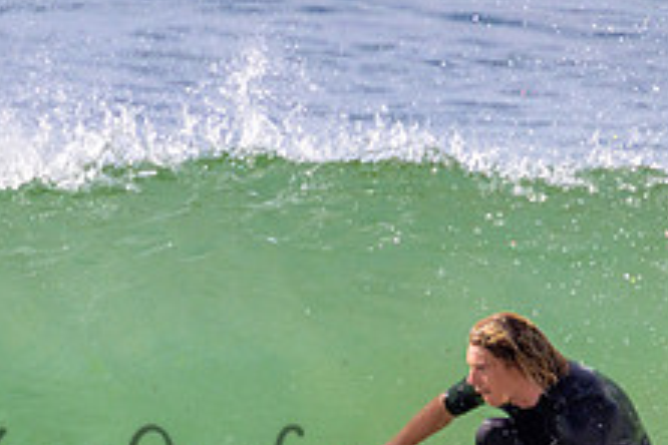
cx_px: 259
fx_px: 38852
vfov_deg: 0.7
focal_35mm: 2094
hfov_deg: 1.0
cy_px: 447
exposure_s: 1/2000
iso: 800
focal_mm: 800
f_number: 11
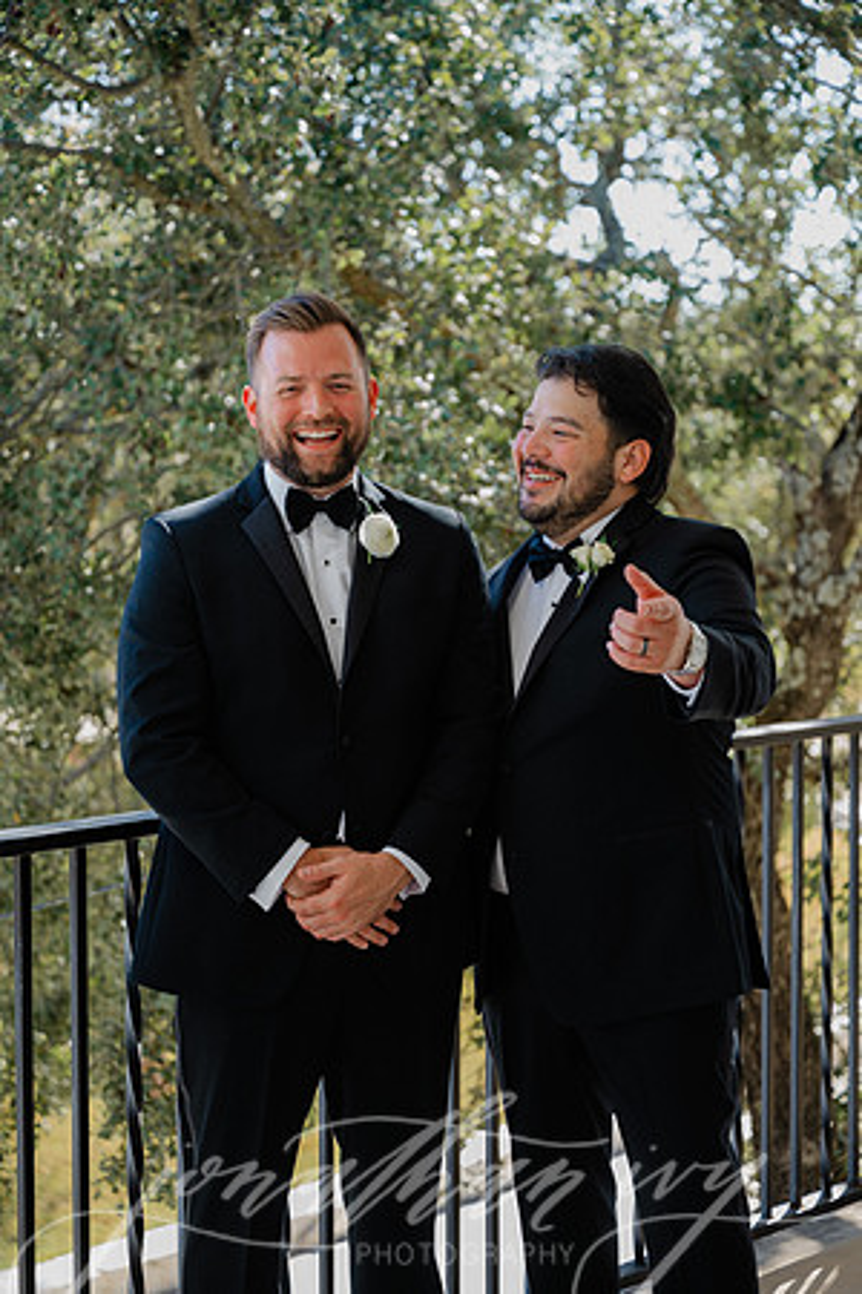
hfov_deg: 19.5
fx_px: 2514
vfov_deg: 28.8
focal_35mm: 70
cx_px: 431
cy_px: 647
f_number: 2.8
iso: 40
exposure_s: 1/80
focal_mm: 70
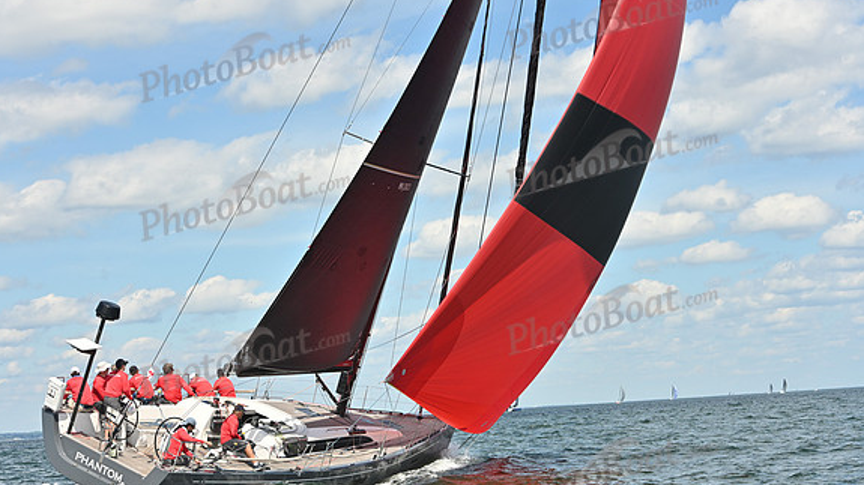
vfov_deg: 16.3
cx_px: 430
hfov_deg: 28.6
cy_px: 259
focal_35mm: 74
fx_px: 1695
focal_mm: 70
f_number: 8
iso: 250
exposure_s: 1/1000
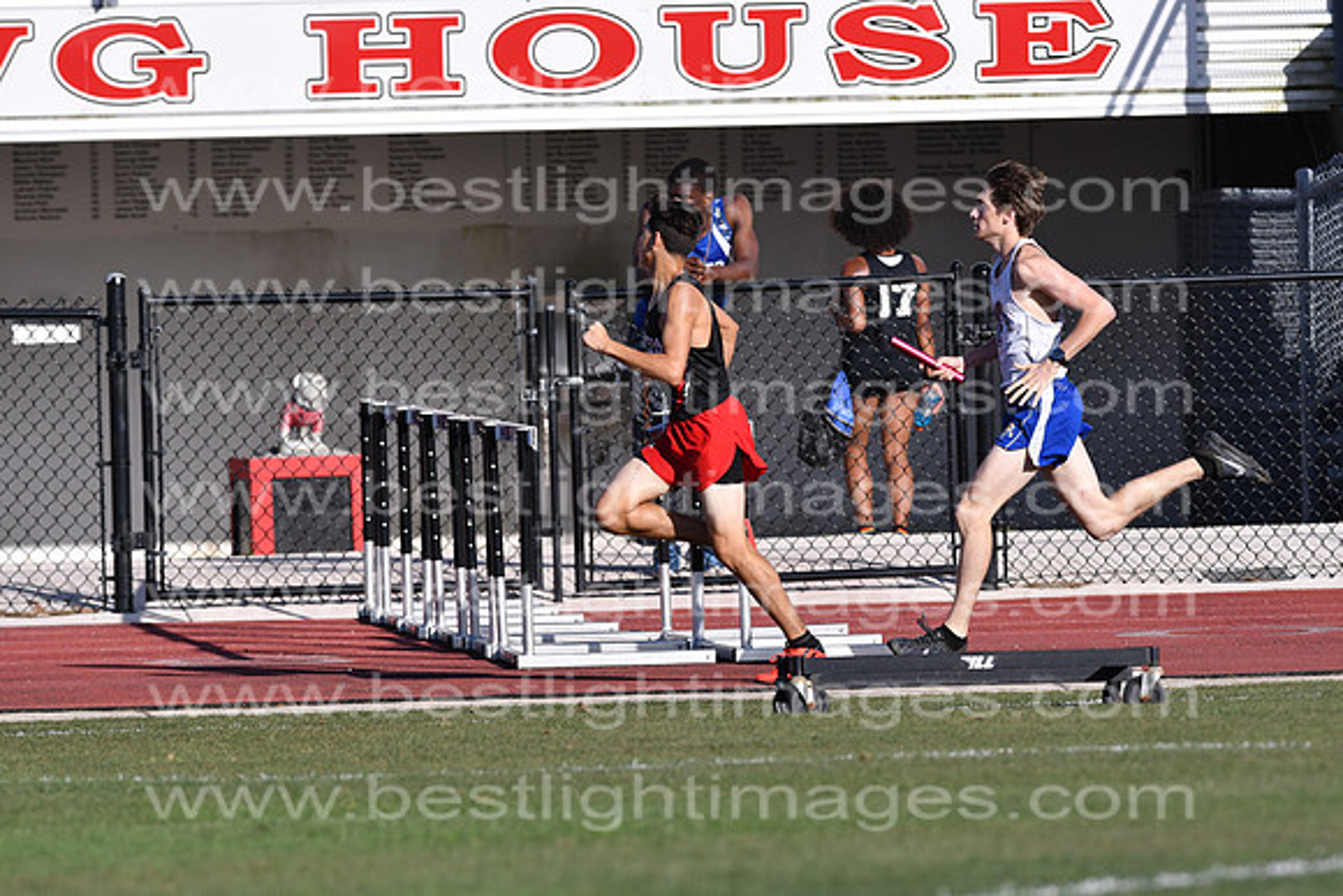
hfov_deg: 4.6
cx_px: 672
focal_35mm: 450
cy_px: 448
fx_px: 16791
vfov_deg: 3.1
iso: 320
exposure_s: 1/2500
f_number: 5.6
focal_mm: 300
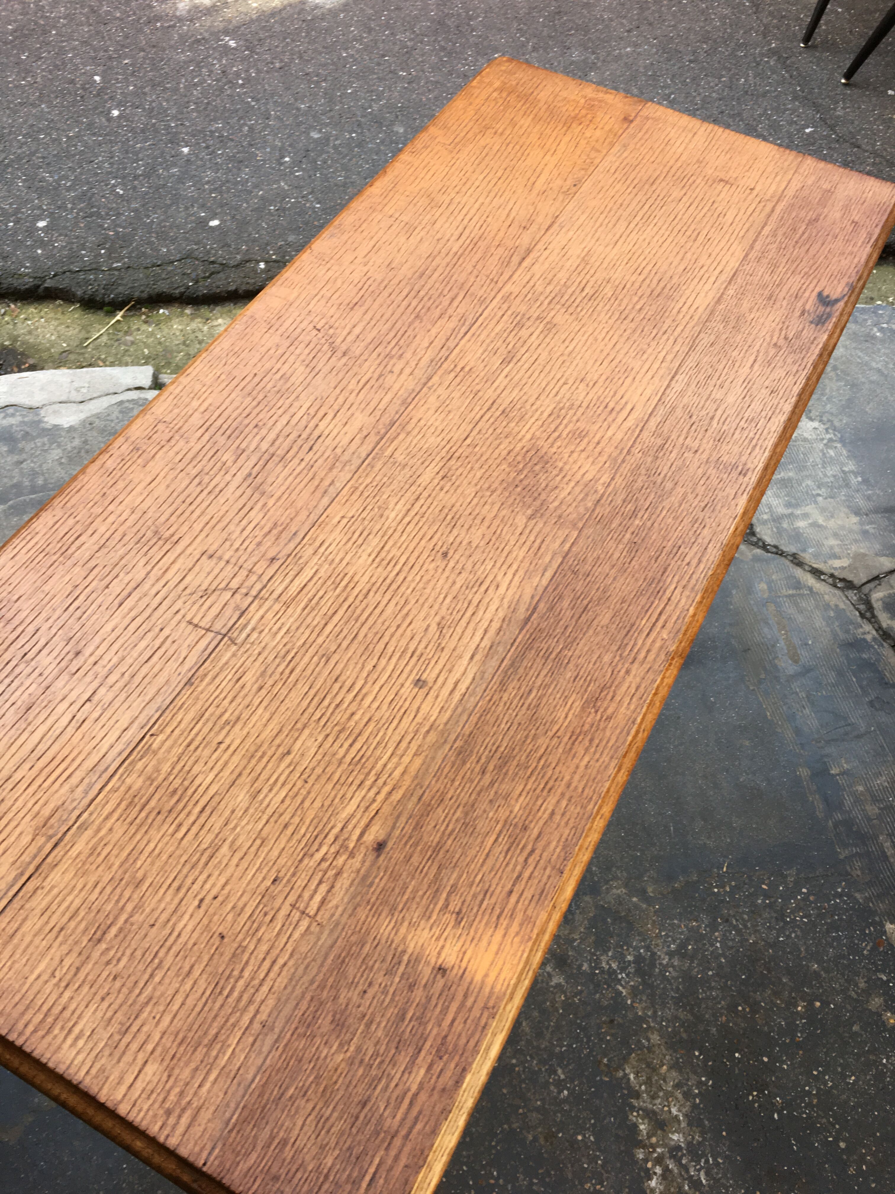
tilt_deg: -55.7
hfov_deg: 48.2
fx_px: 1000
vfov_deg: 61.7
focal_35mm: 29
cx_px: 448
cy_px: 597
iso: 40
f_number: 2.2
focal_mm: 4.15
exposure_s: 1/100
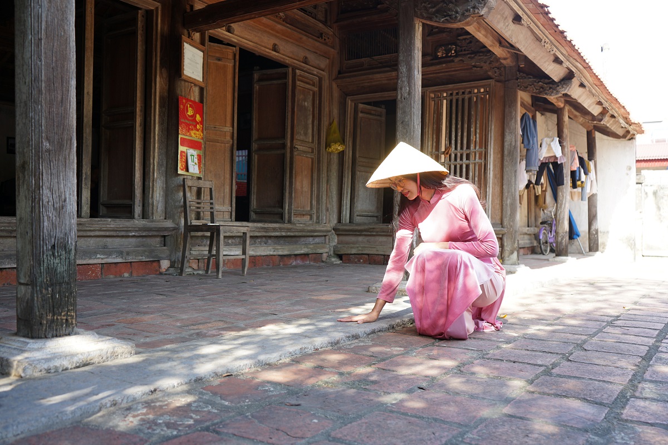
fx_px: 594
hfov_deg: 58.7
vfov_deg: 41.1
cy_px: 222
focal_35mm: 32
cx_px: 334
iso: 100
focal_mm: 32
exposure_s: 1/60
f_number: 4.5
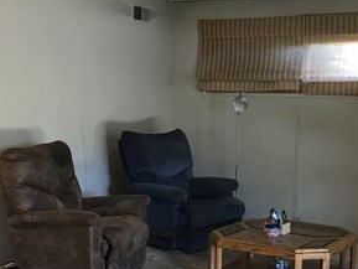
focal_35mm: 62
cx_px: 216
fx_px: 641
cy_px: 185
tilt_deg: -9.2
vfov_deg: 23.5
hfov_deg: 31.1
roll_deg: -0.1
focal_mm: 3.99
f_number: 1.8
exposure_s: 1/30
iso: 40
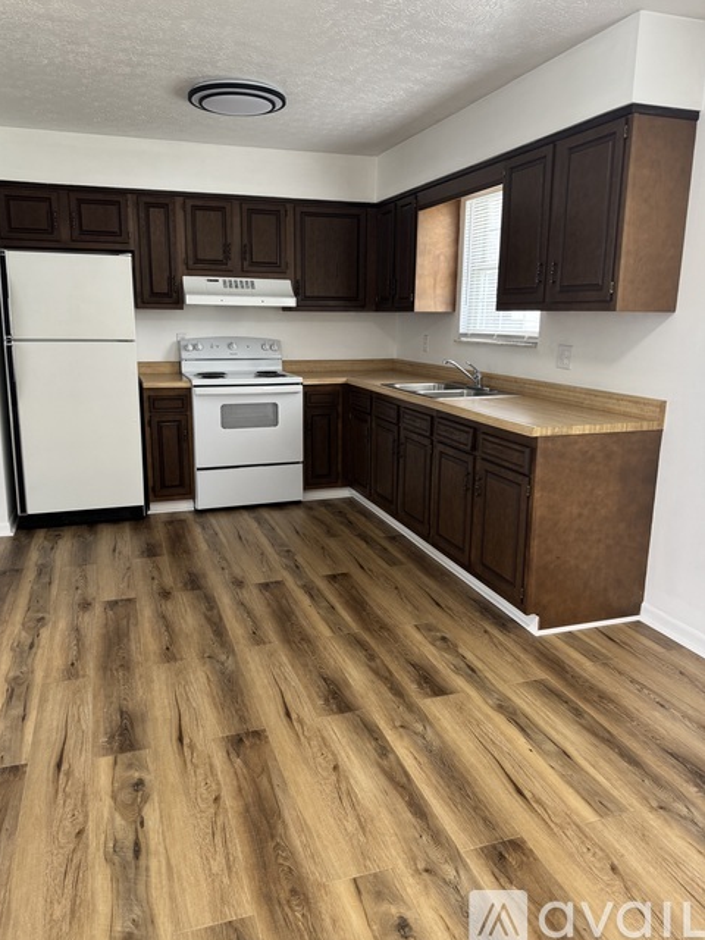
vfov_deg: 69.4
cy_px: 459
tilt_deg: -12.4
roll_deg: -0.8
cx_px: 339
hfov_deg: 54.9
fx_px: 679
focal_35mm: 25
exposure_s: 1/60
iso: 200
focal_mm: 6.76
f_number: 1.78
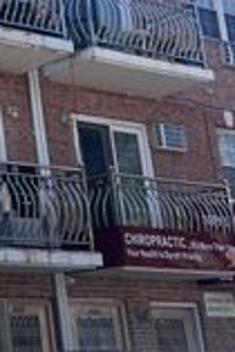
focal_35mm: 86
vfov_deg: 23.5
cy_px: 127
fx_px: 840
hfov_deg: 13.3
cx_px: -262
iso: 50
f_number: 1.5
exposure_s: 1/3077
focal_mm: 5.7
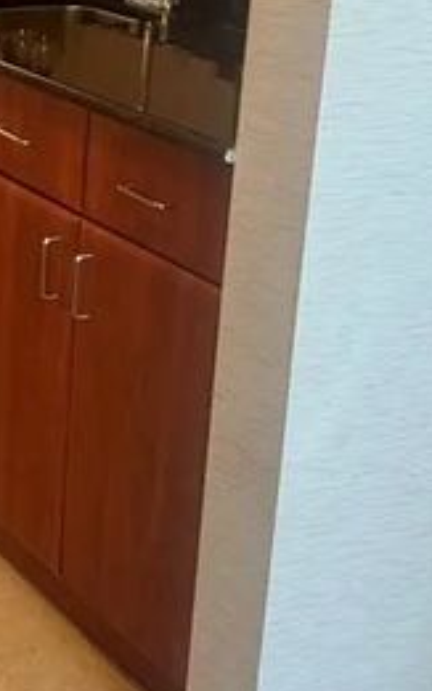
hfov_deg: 14.4
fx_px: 1564
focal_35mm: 83
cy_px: 142
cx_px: -273
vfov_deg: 24.5
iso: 200
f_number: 1.78
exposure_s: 1/60
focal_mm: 6.76
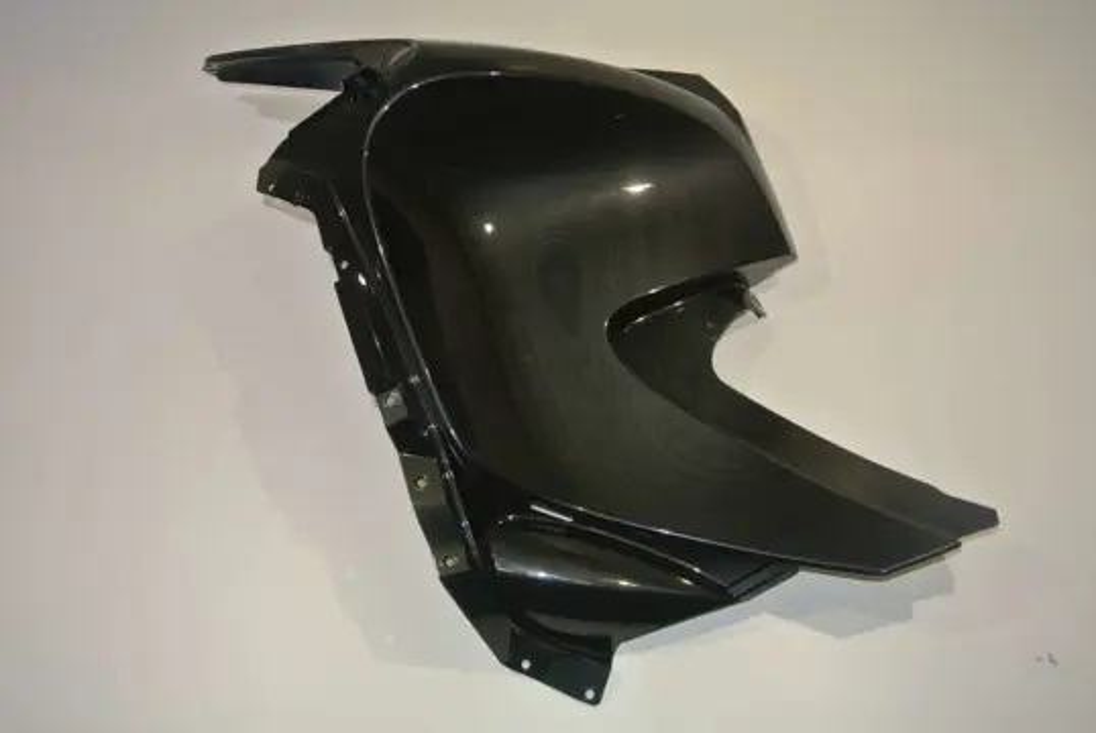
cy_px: 366
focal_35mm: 34
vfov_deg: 39.0
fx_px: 1036
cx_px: 548
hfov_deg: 55.7
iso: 200
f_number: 3.8
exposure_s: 1/60
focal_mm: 12.7
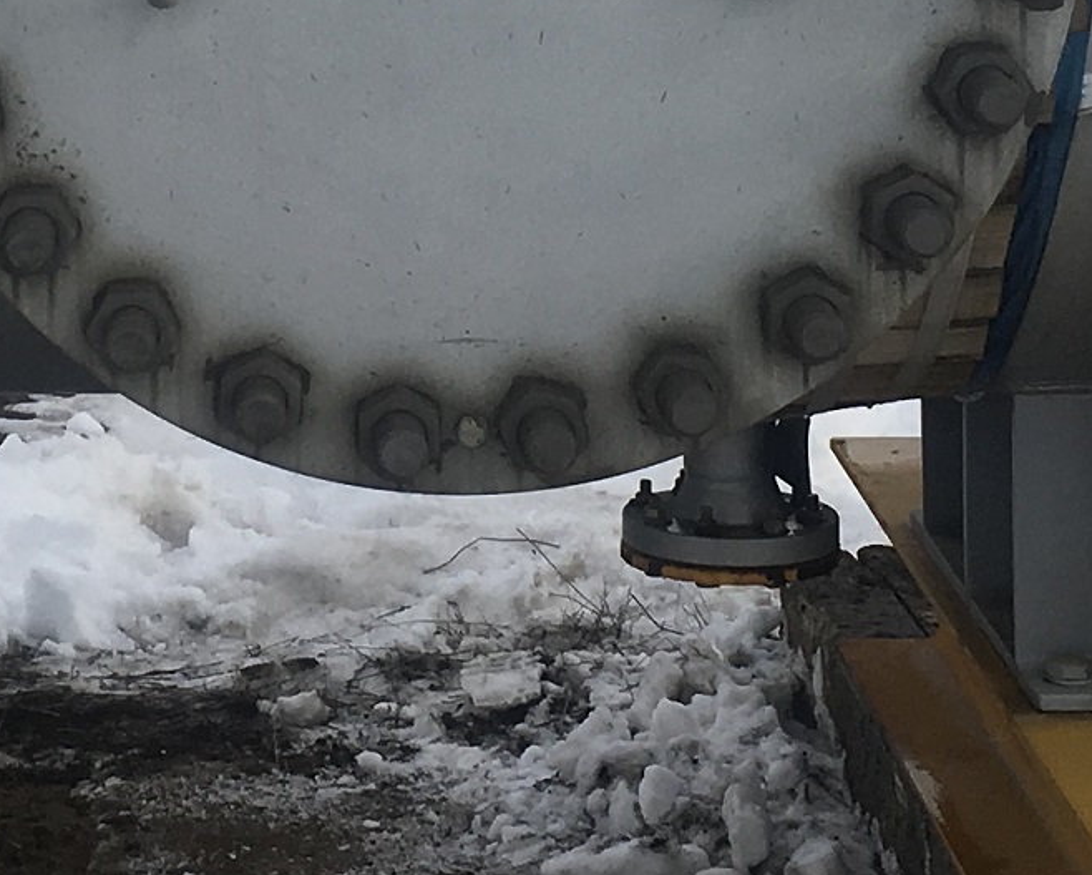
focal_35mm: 130
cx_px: 46
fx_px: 4203
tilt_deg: -6.6
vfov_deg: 11.6
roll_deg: +1.0
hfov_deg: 14.6
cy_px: -158
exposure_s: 1/1115
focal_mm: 4.15
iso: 25
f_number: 2.2
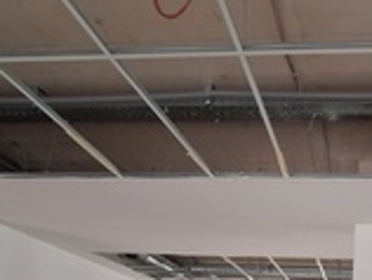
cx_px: 320
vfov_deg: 31.6
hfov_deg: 46.2
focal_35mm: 37
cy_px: 346
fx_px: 398
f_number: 2.2
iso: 80
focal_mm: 1.74
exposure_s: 1/40
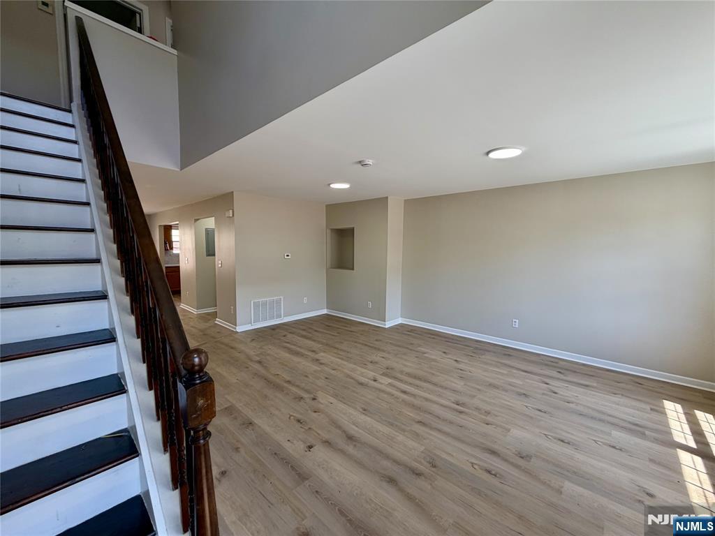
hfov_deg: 102.1
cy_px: 268
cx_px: 358
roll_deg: -1.1
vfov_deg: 85.7
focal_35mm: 14
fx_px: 289
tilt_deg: -3.8
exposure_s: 1/120
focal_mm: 2.22
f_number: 2.2
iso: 64
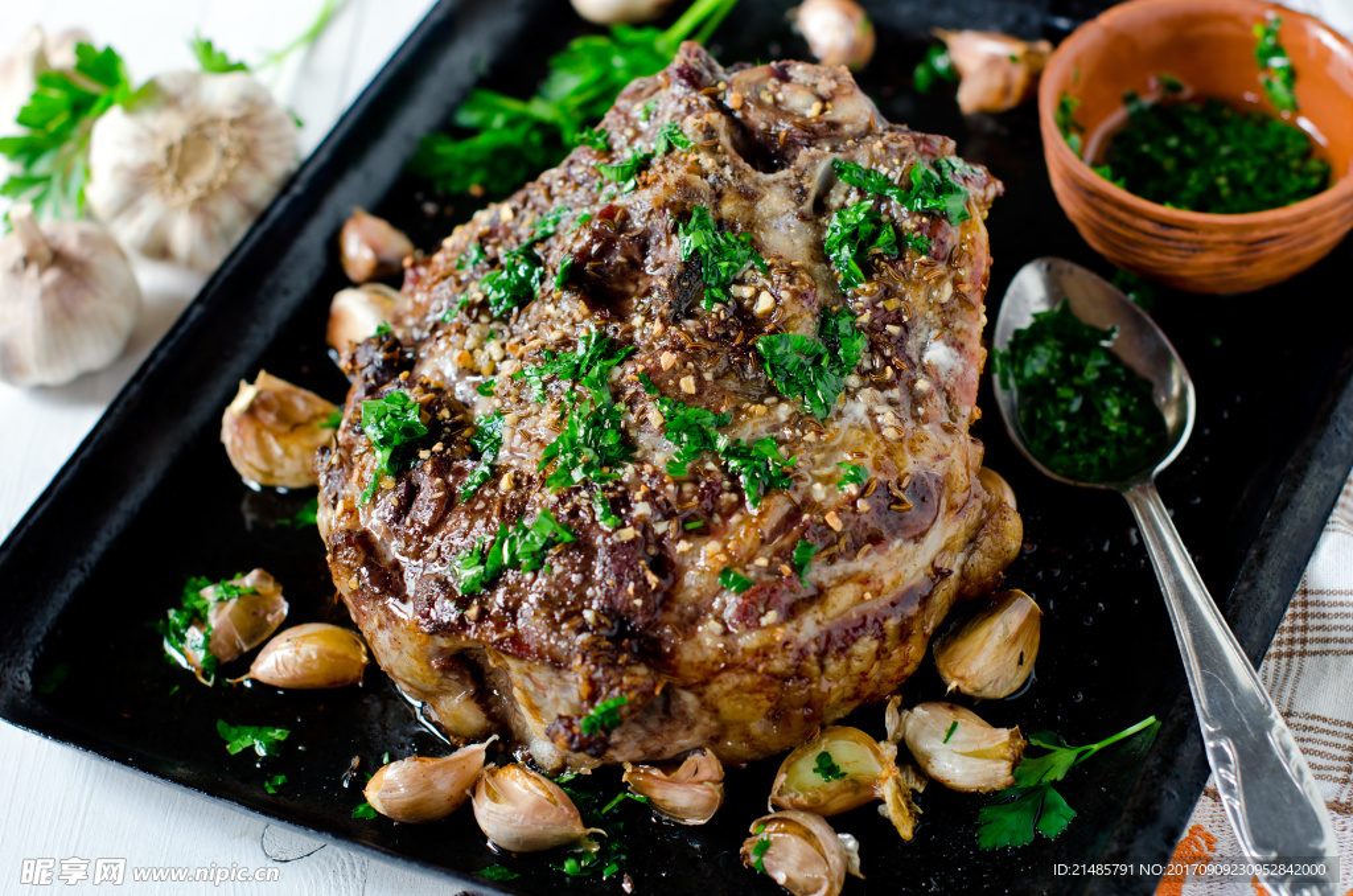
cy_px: 448
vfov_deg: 18.1
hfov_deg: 27.0
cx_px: 676
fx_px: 2813
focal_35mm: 75
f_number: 3.5
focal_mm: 50
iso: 125
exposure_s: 1/80
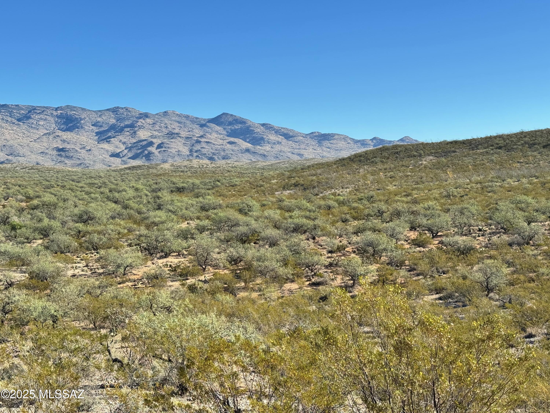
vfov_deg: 30.3
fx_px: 763
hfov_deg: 39.7
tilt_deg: -2.8
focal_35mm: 48
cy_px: 206
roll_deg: +0.4
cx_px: 275
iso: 64
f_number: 1.78
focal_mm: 6.76
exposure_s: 1/2415
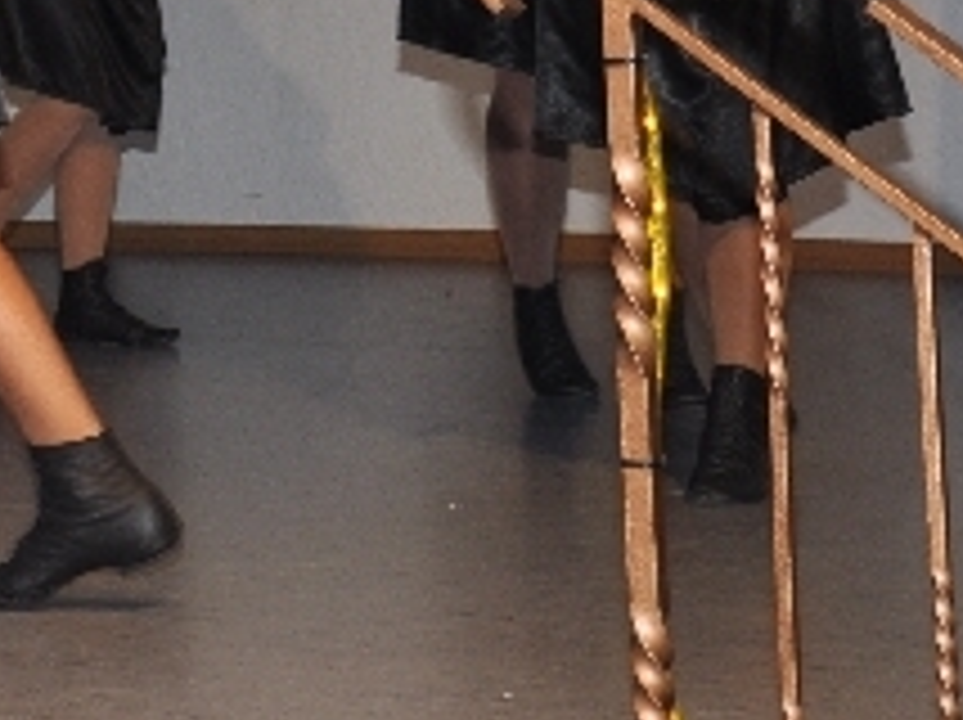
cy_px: -407
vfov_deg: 7.1
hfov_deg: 9.3
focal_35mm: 205
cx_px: -603
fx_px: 5697
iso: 400
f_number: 5
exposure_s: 1/60
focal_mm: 38
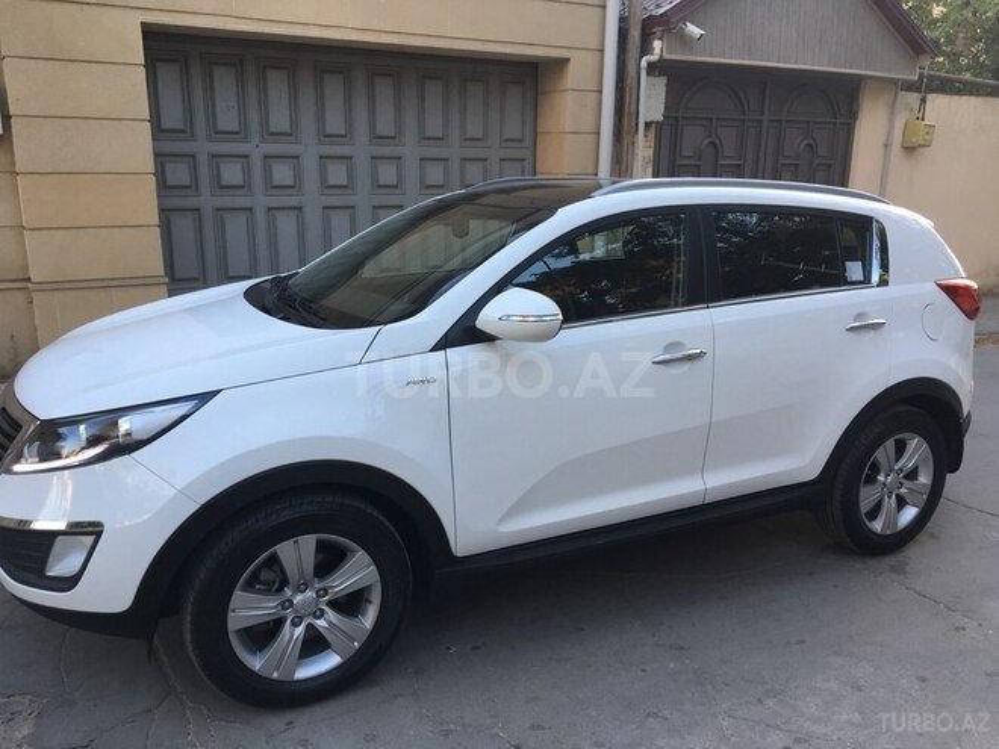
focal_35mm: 29
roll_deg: -0.4
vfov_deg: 48.2
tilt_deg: -14.8
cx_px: 500
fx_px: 837
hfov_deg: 61.7
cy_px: 374
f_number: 2.2
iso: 40
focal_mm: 4.15
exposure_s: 1/100
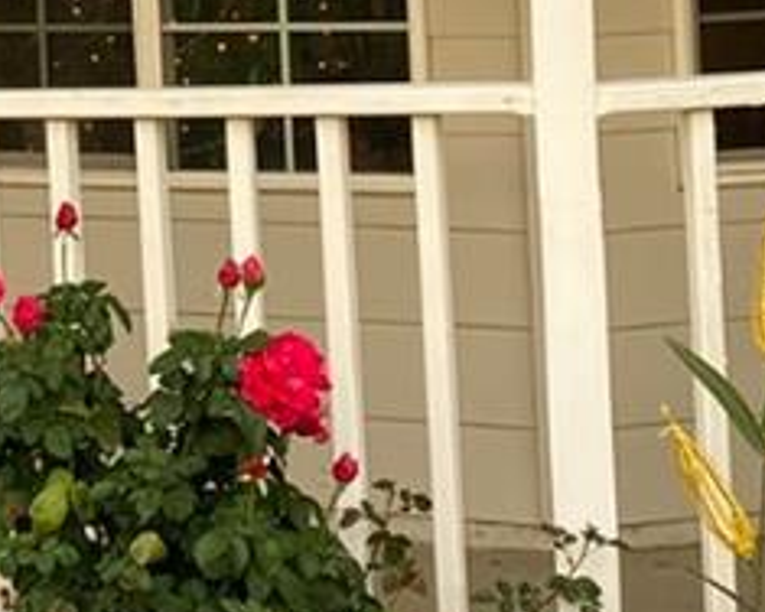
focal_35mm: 162
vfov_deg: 9.3
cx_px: 0
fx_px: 3668
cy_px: -218
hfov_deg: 11.8
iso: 32
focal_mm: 4.25
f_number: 1.8
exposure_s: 1/128
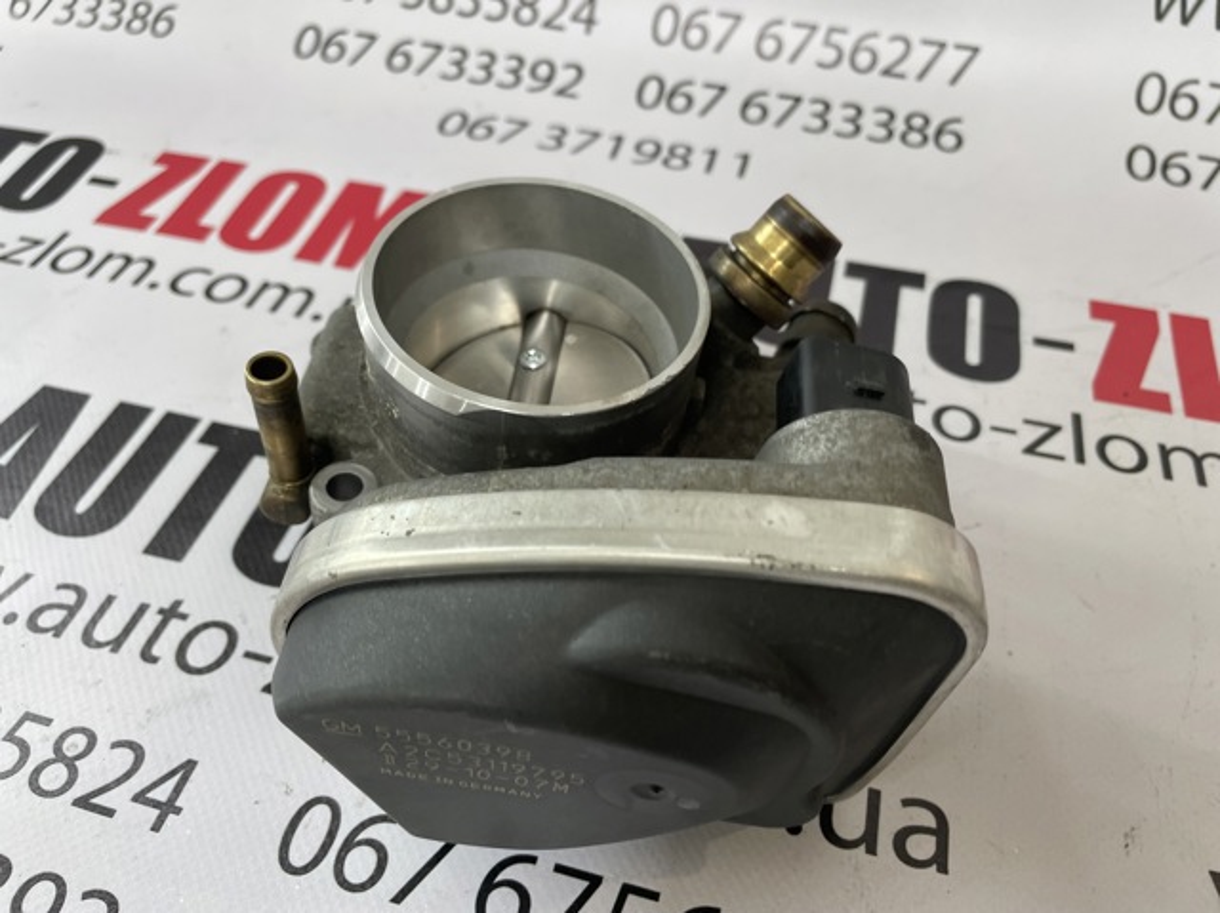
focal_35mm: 26
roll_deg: -1.1
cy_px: 456
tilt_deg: -42.6
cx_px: 610
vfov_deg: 53.0
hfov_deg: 67.3
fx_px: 916
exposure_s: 1/100
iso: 50
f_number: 1.6
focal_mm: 4.2
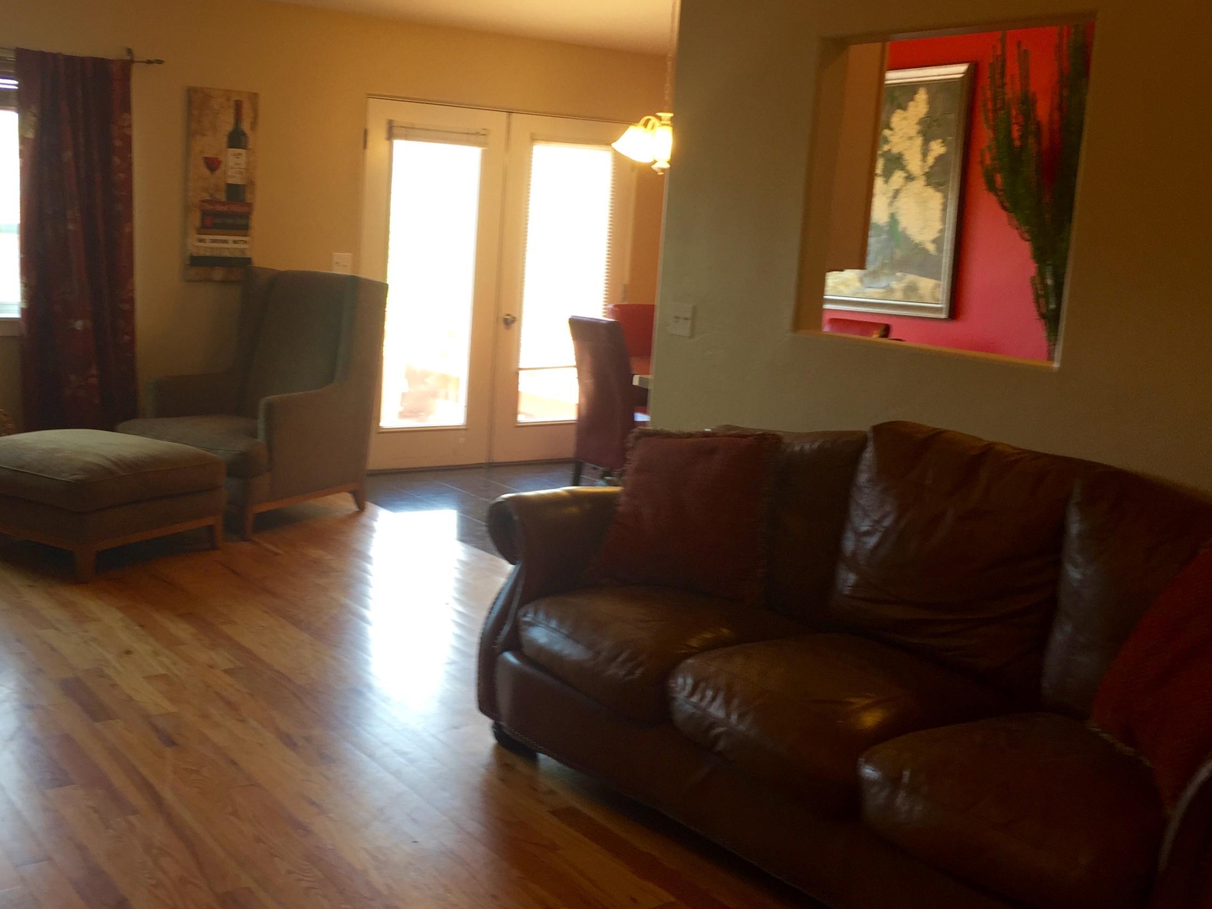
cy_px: 396
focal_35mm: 39
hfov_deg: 47.4
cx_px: 446
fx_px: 1365
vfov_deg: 36.8
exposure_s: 1/40
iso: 32
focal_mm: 4.15
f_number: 2.2
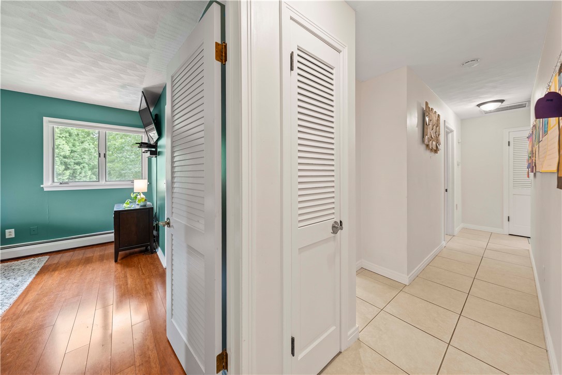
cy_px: 188
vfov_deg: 90.0
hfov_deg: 112.6
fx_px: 187
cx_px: 281
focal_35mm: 12
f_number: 4
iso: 160
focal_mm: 12
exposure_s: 1/3
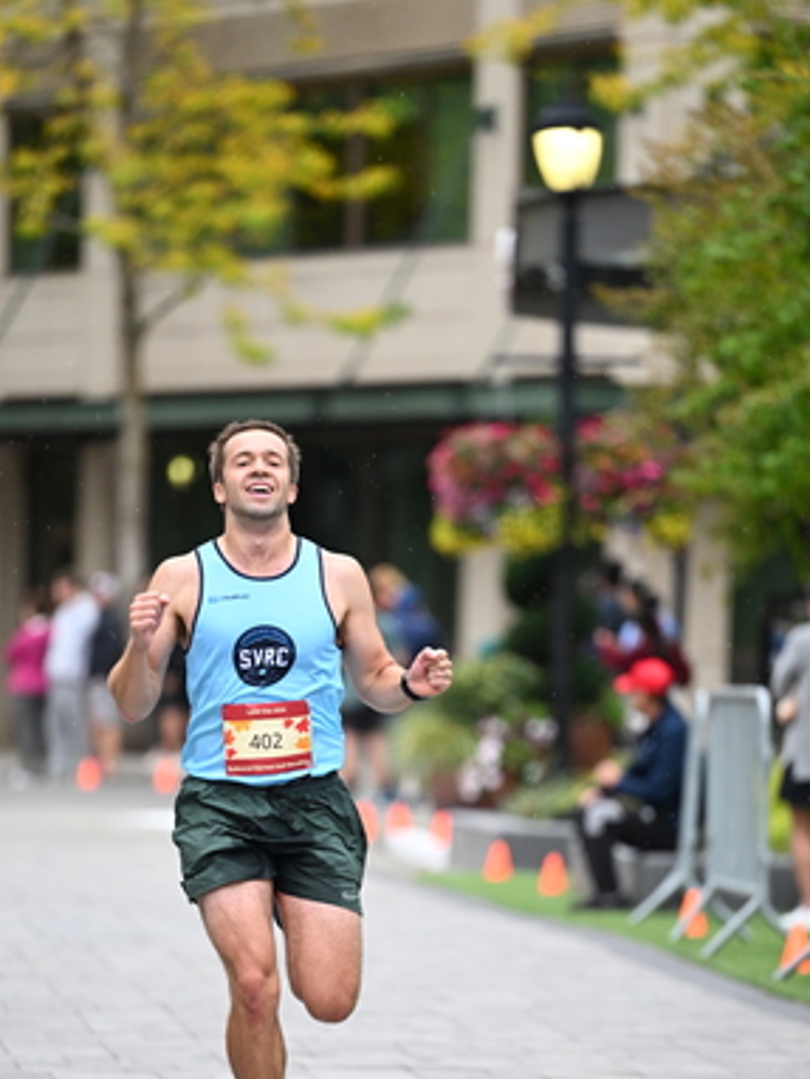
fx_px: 8414
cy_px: 757
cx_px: 343
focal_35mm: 270
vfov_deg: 7.3
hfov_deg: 5.5
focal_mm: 195
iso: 1250
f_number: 2.8
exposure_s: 1/1600
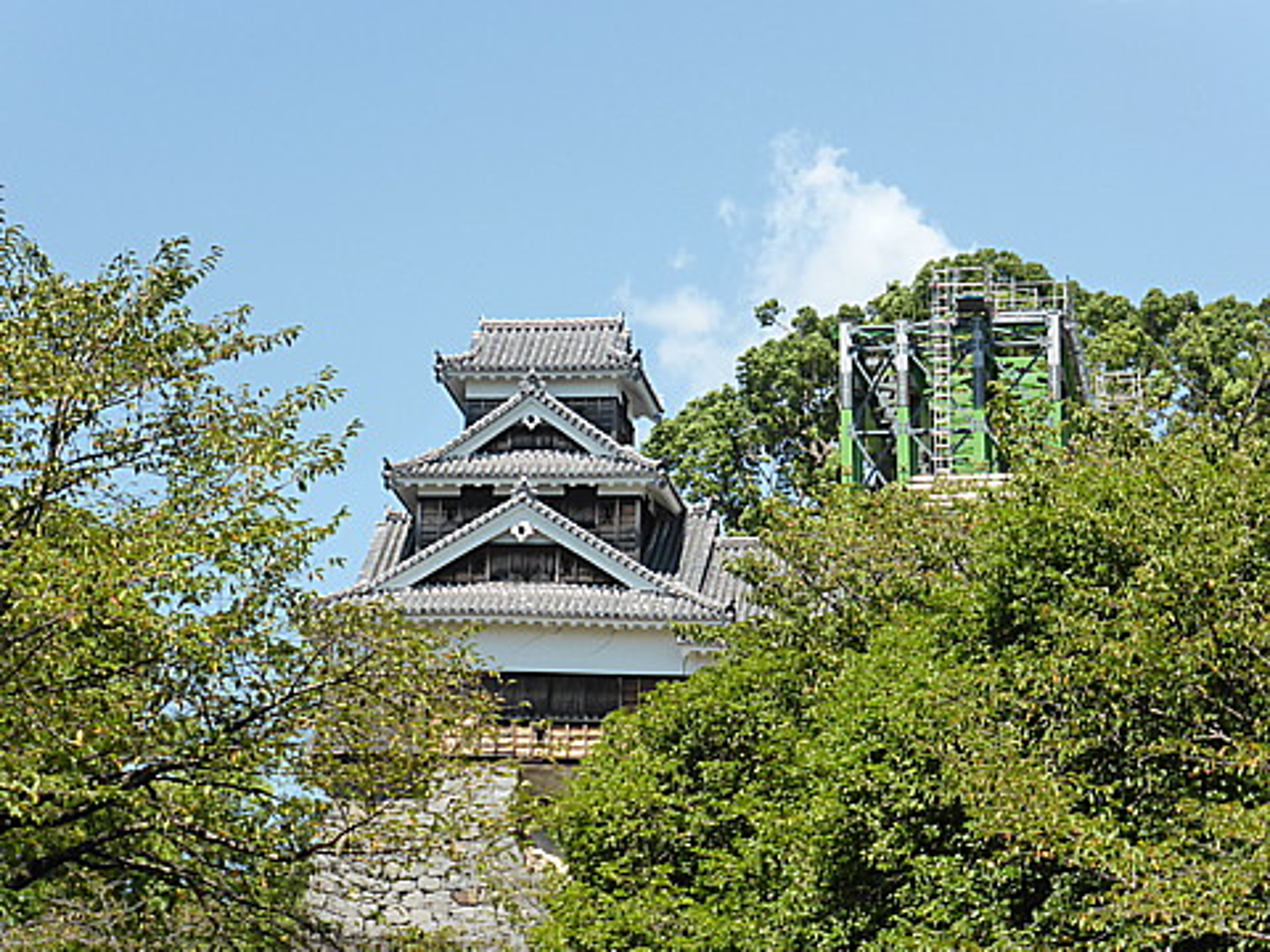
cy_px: 476
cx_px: 635
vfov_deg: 10.2
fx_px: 5320
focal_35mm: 145
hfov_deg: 13.6
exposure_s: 1/400
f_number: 5.4
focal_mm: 25.9
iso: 160
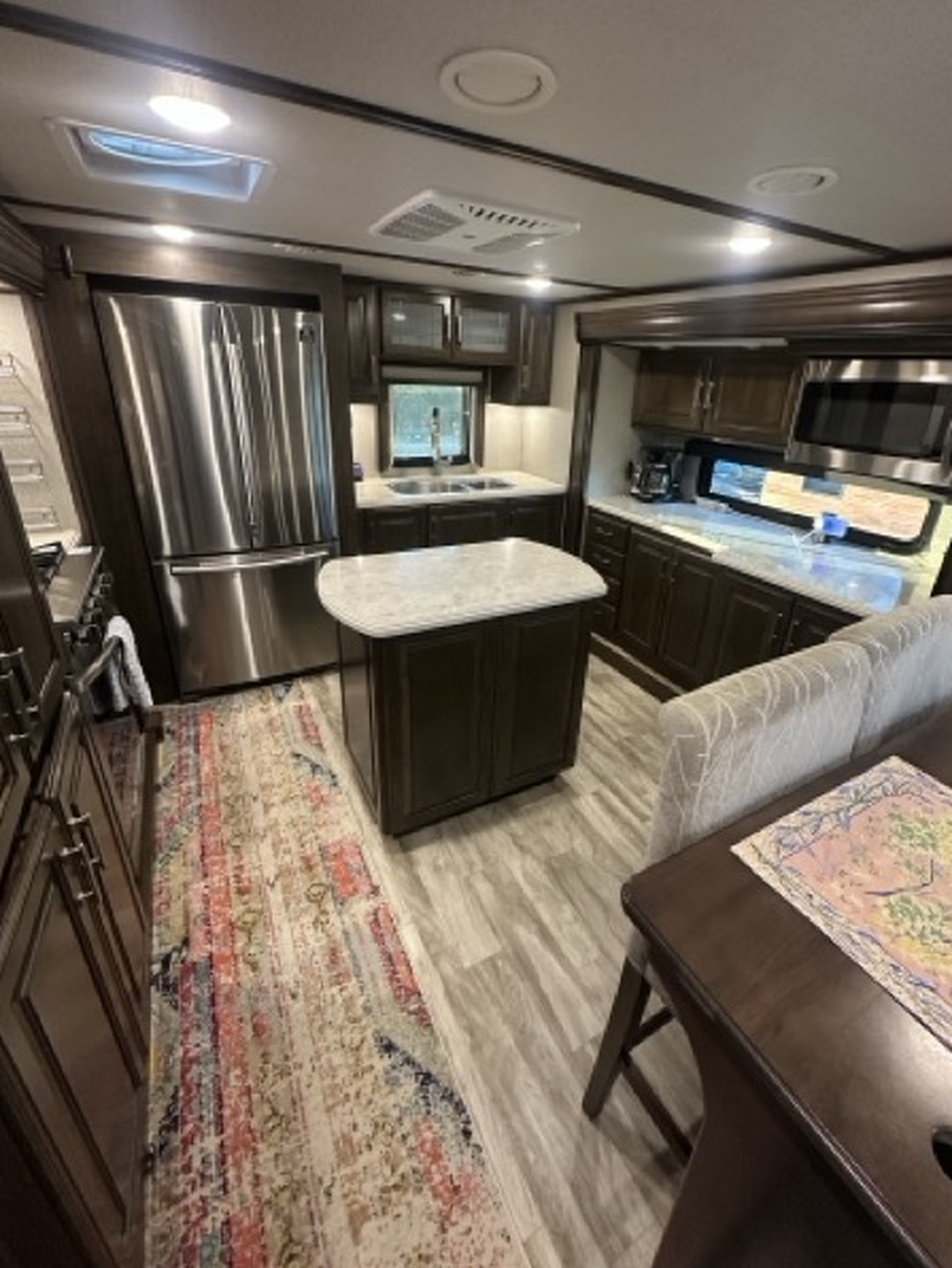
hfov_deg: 81.7
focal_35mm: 15
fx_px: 550
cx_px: 502
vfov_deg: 98.0
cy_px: 595
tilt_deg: -22.5
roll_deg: -3.3
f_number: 2.2
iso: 400
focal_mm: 2.22
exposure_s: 1/60
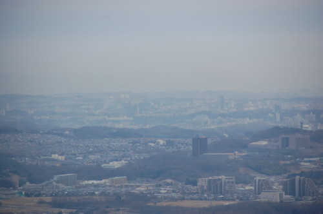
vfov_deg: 4.6
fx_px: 2688
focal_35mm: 300
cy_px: 107
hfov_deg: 6.9
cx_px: 162
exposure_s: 1/800
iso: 400
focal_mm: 200
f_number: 6.3
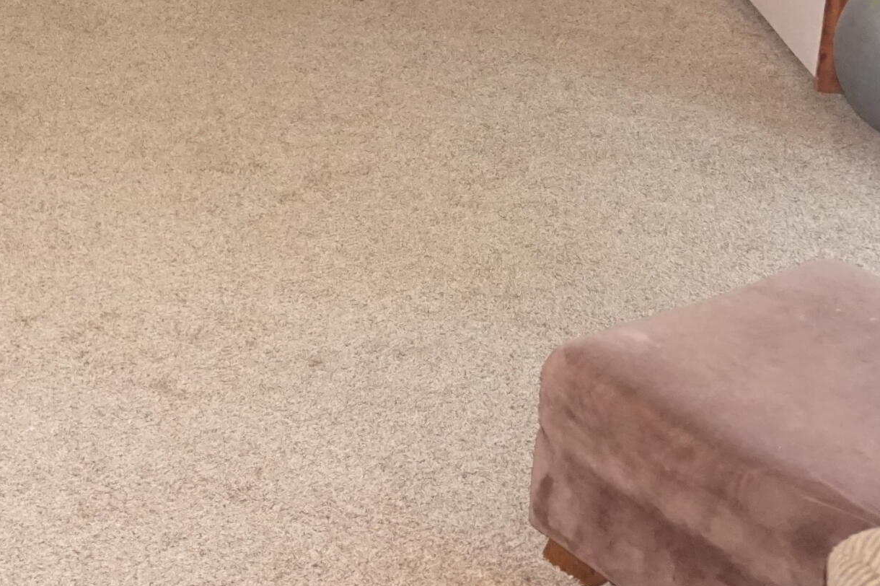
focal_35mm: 59
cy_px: -94
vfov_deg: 21.5
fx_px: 1441
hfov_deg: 31.1
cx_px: -29
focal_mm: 16
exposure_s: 1/125
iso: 3200
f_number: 3.5
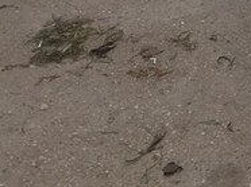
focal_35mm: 103
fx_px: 746
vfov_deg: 13.6
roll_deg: +1.8
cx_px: 422
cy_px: -80
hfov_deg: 16.6
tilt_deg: -25.3
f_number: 2.2
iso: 32
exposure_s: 1/408
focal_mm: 4.15
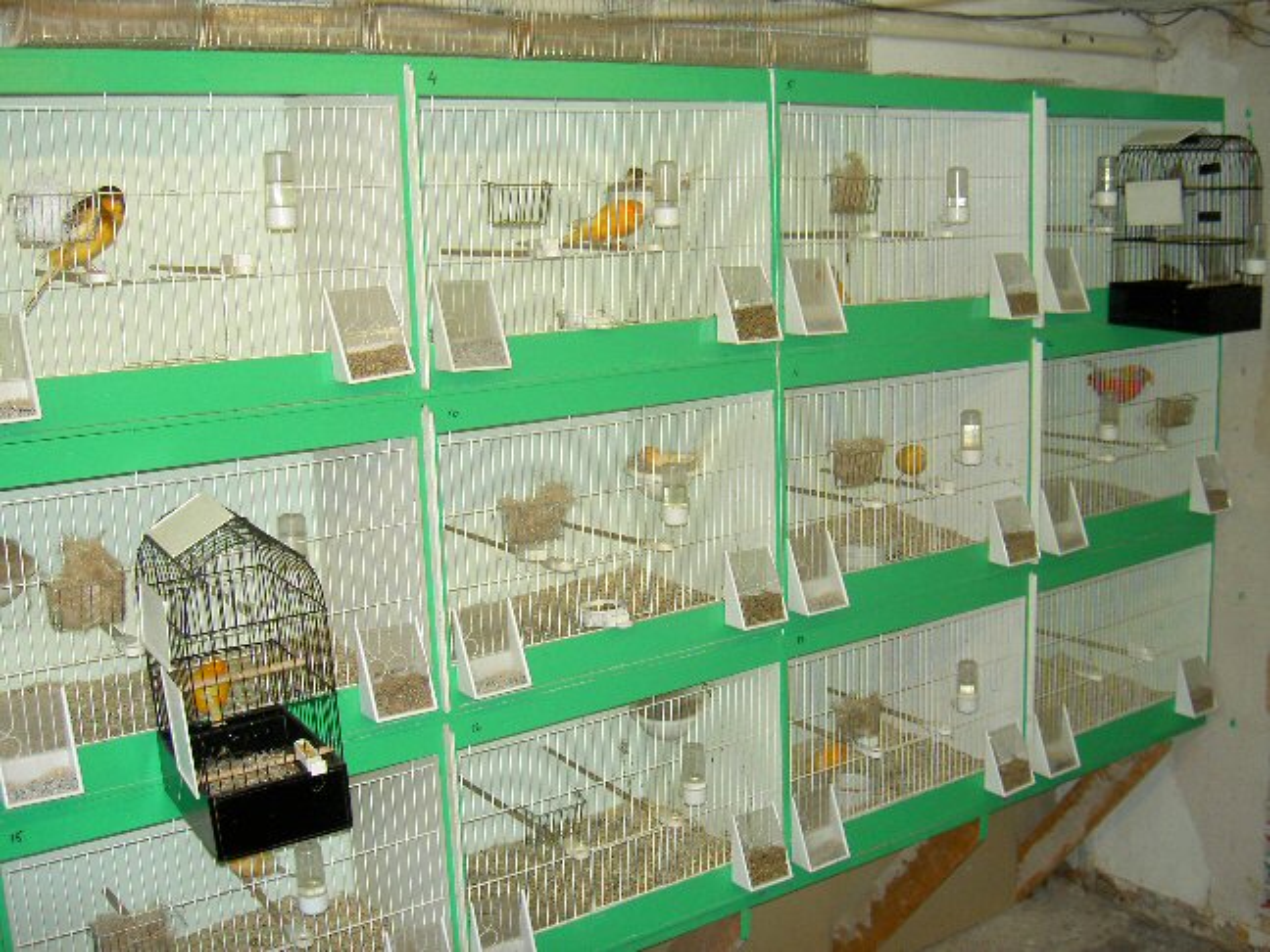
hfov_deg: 47.9
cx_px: 635
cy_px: 476
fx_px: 1431
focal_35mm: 39
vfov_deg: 36.8
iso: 100
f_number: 2.8
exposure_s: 1/59.5
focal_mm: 8
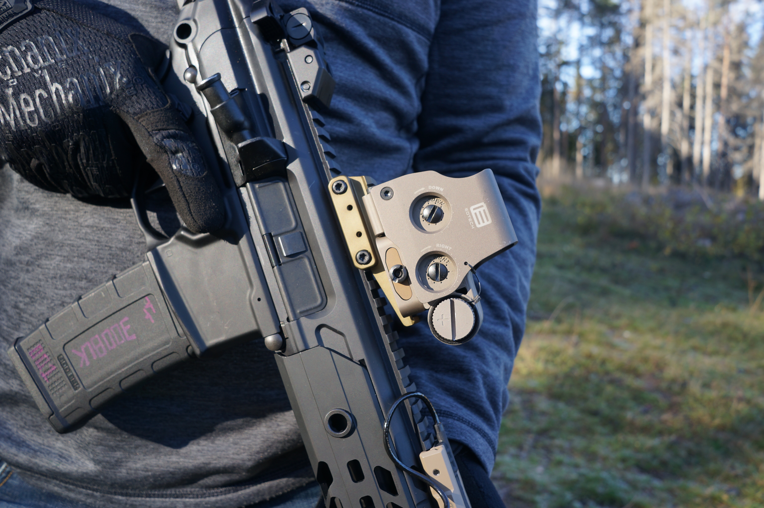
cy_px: 254
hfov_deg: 62.0
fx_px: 636
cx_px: 382
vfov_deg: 43.5
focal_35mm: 30
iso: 100
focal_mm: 20
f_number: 5.6
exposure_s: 1/80
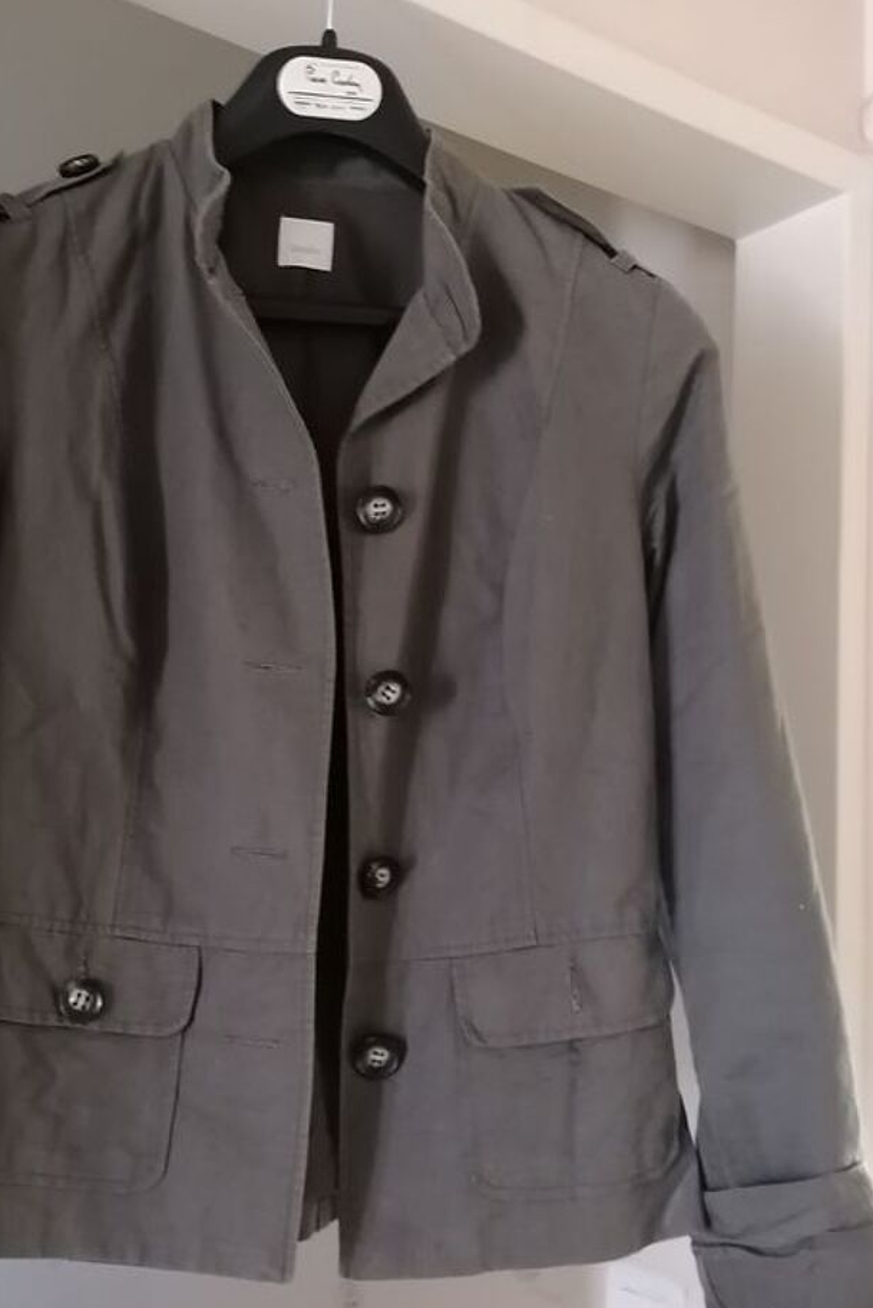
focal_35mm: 41
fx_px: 1491
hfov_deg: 32.5
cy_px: 766
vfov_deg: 47.2
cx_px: 335
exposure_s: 1/16.7
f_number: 1.8
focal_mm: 4.75
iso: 640
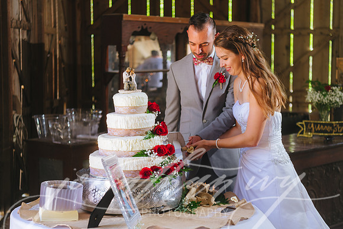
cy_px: 114
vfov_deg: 19.5
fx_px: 667
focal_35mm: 70
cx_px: 172
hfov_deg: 28.8
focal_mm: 70
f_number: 2.8
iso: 250
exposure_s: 1/160
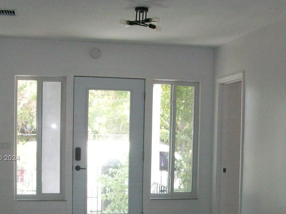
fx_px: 521
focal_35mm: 63
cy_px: 159
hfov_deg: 30.6
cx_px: 179
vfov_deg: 23.1
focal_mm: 5.7
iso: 160
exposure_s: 1/70.3
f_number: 2.8
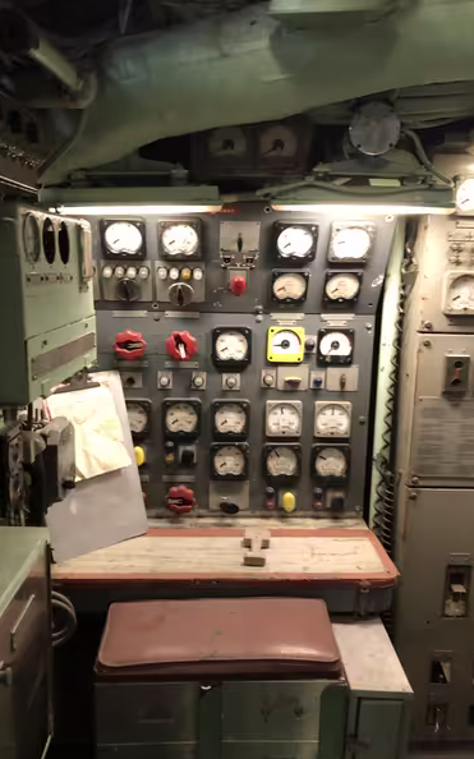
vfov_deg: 62.9
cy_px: 380
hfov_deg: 41.8
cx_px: 221
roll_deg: -3.3
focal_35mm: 30
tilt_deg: -10.4
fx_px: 620
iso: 80
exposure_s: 1/7
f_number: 1.8
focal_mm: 3.99
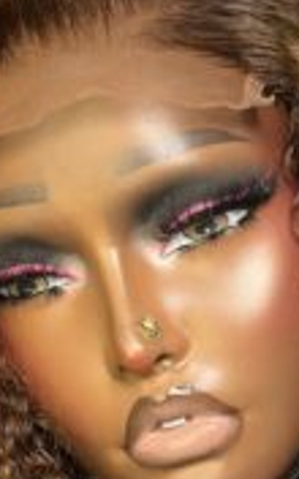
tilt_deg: -9.4
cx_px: 391
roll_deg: +17.1
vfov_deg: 8.9
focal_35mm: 231
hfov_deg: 5.6
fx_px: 3012
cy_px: 645
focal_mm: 6.86
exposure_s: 1/224
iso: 100
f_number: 1.78
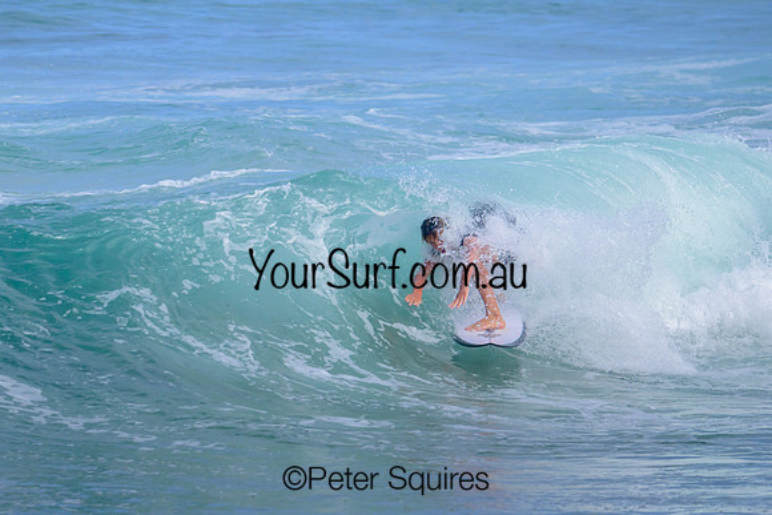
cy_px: 165
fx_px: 11960
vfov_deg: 2.5
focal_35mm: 558
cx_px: 455
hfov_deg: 3.7
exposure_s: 1/2000
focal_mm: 410
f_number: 11
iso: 500
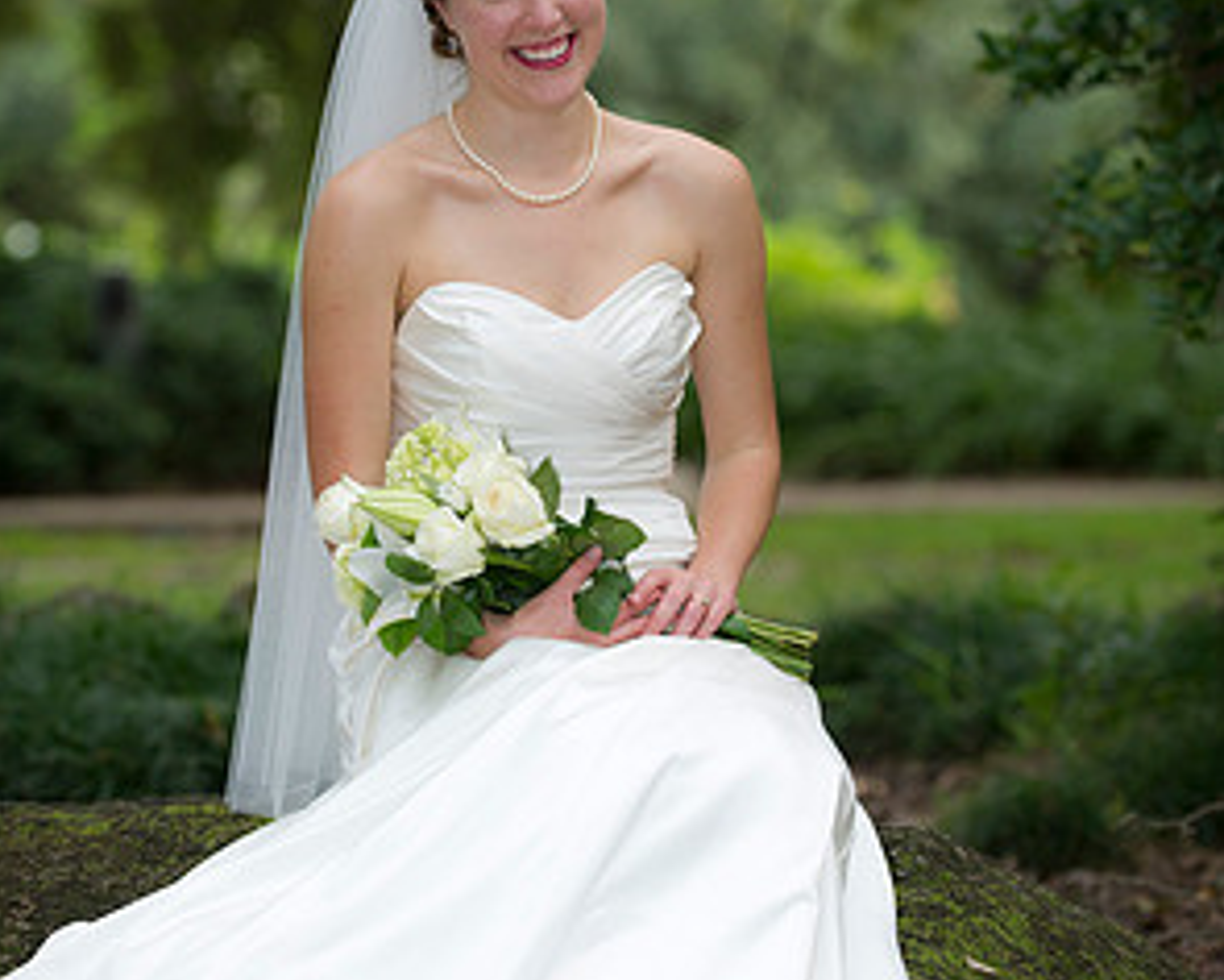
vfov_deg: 10.3
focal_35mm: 150
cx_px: 608
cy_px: 419
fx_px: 5434
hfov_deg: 12.9
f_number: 2.8
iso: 400
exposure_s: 1/160
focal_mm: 105
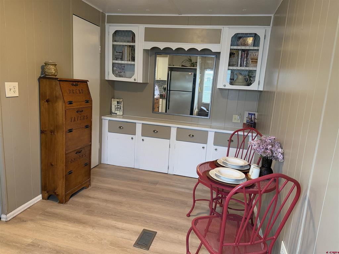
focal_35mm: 24
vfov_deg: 56.8
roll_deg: -2.9
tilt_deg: -10.6
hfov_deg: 71.6
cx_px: 170
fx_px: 235
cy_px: 127
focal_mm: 6.76
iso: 320
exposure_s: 1/120
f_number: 1.78
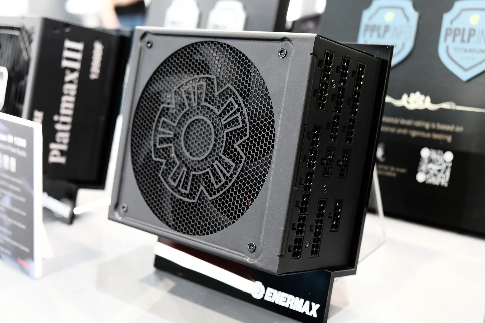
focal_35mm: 47
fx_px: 633
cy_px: 162
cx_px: 242
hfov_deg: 41.9
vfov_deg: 28.7
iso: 800
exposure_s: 1/26
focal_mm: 31.5
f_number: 3.6
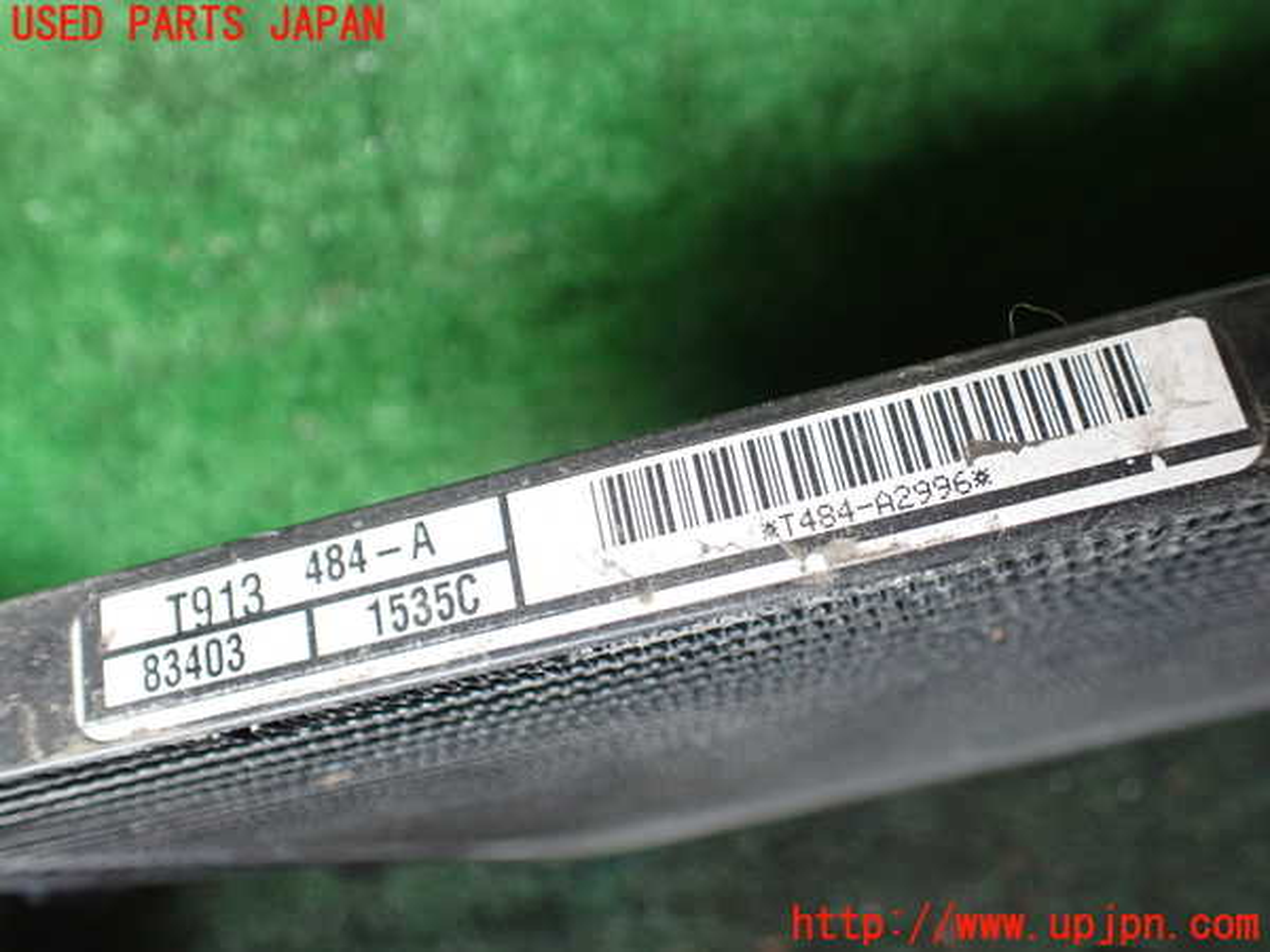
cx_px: 635
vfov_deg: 46.8
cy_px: 476
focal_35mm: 30
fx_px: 1101
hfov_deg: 60.0
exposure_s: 1/80
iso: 800
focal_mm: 5.4
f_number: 2.3
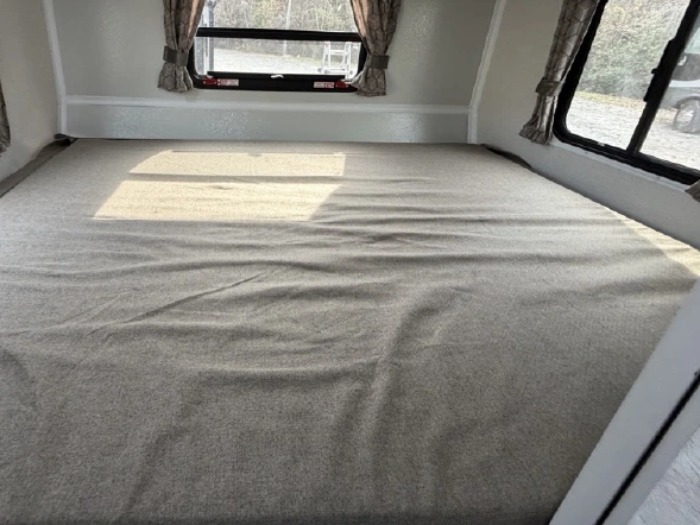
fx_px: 384
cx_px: 254
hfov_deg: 82.7
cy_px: 183
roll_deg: -1.3
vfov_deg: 67.2
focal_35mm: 19
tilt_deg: -27.2
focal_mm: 2.22
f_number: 2.2
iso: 250
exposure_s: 1/121
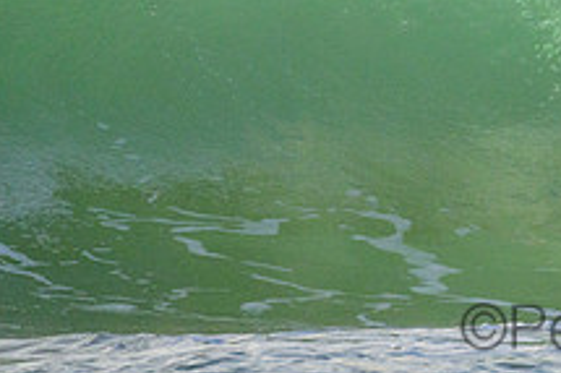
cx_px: 663
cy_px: -106
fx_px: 33618
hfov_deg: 1.0
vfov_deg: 0.6
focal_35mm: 2159
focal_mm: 800
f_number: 11
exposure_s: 1/2000
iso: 1800
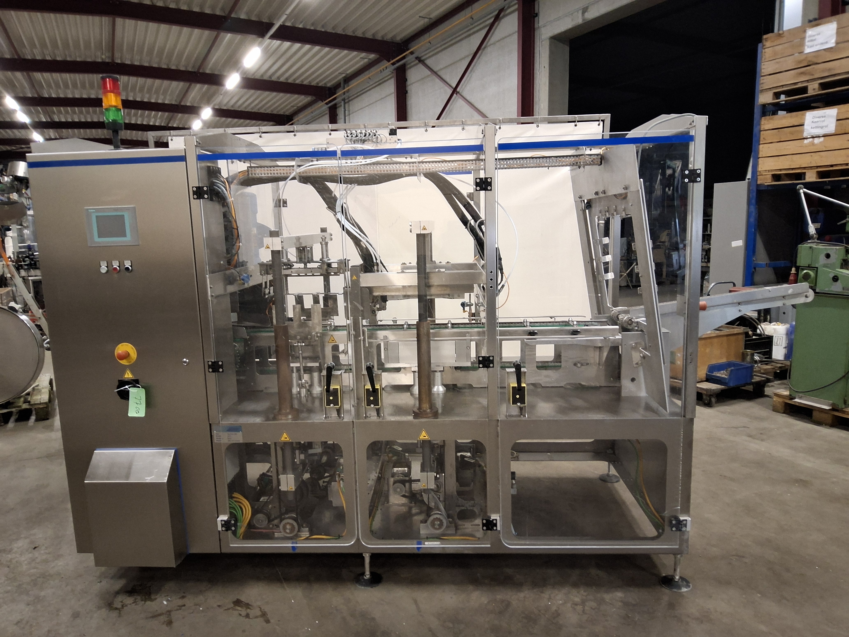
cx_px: 424
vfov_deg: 54.9
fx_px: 613
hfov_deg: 69.4
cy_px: 318
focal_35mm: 25
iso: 320
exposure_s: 1/25
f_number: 2
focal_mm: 3.08
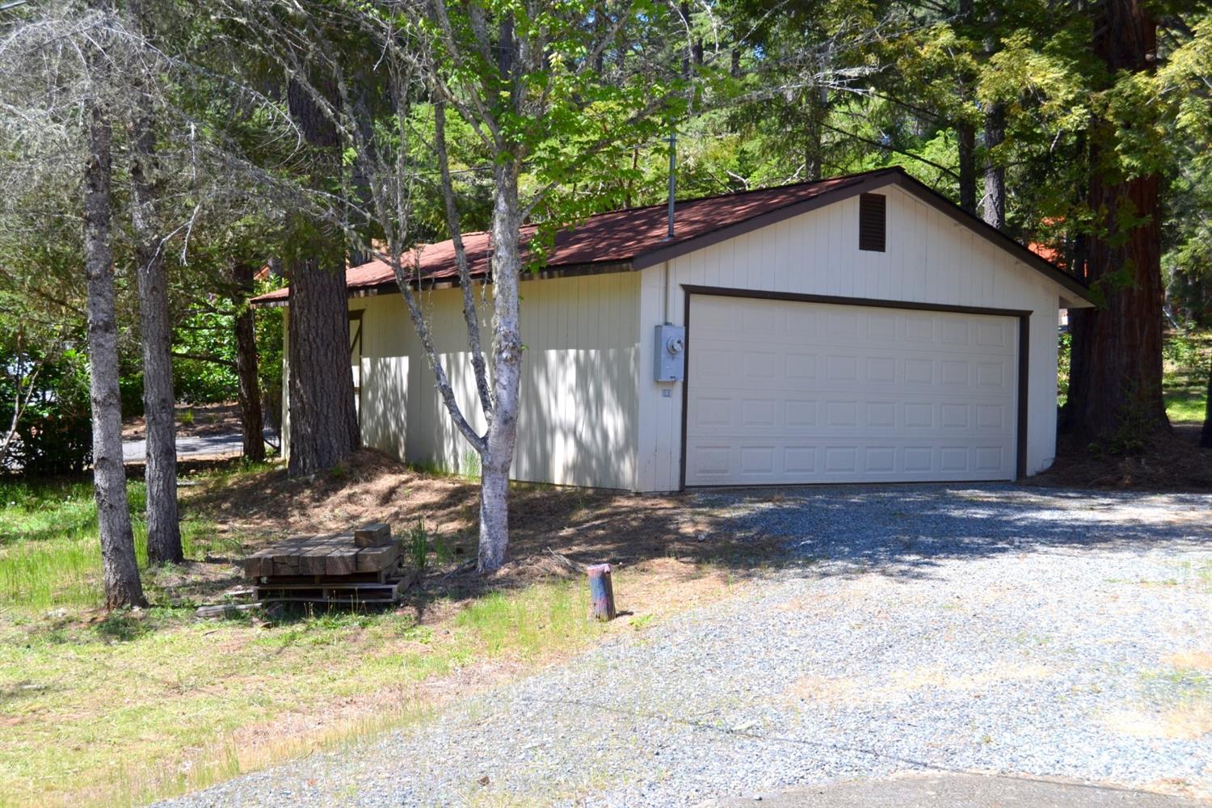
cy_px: 404
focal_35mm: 46
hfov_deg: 42.3
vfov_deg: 28.9
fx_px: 1565
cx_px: 606
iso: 100
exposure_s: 1/160
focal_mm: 31
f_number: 6.3
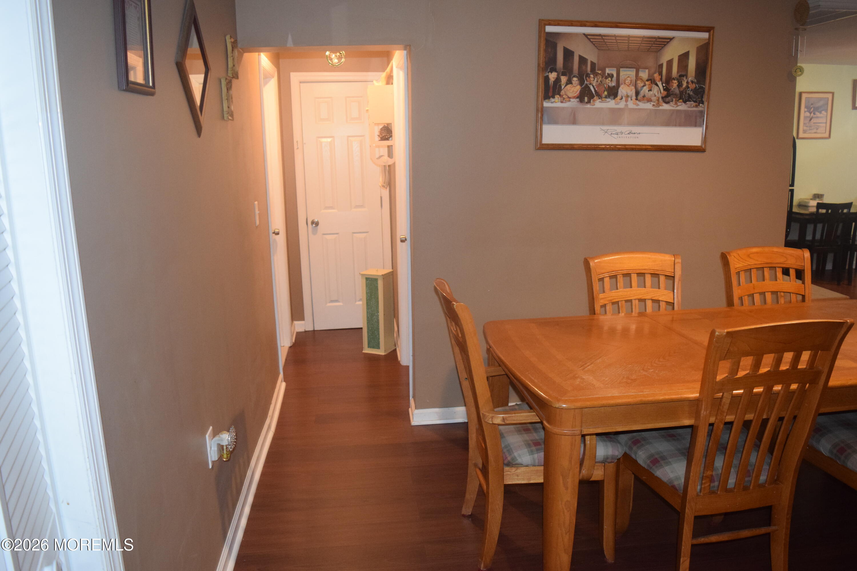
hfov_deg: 67.4
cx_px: 428
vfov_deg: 47.9
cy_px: 286
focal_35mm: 27
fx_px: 643
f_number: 3.5
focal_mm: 18
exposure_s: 1/60
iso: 2500
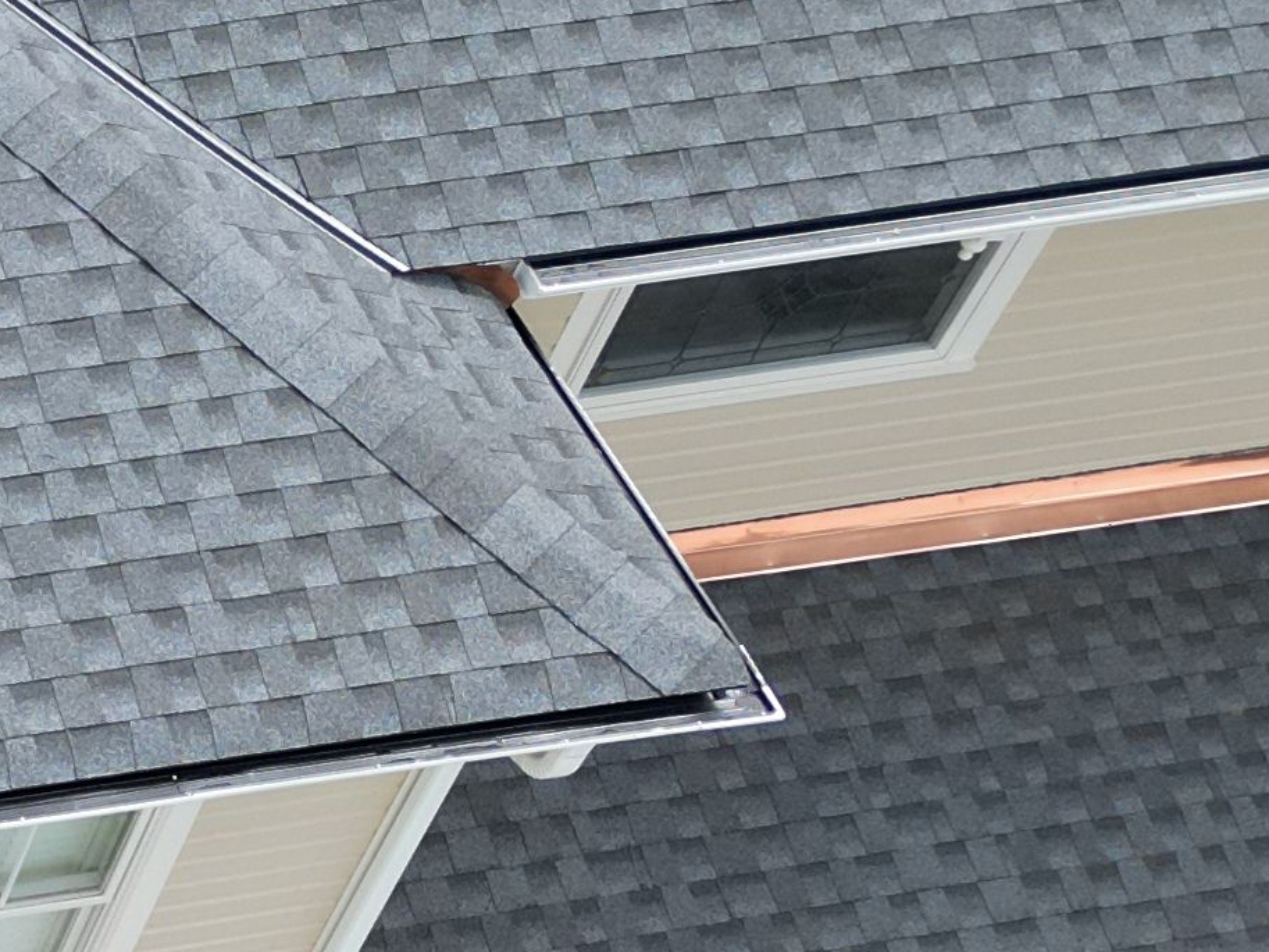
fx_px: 3886
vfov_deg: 14.0
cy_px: 563
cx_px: -1254
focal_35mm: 106
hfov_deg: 15.1
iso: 100
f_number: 1.7
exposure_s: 1/1000
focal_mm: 6.72
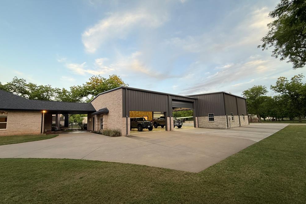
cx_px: 151
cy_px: 108
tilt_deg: +6.2
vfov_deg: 77.3
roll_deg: +1.2
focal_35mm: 15
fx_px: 128
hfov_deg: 100.4
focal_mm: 2.22
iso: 80
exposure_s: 1/120
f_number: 2.2
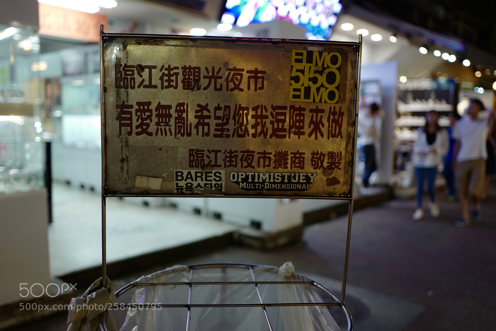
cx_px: 248
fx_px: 386
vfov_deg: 46.4
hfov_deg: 65.5
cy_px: 166
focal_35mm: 28
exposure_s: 1/80
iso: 125
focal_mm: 28
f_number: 1.7
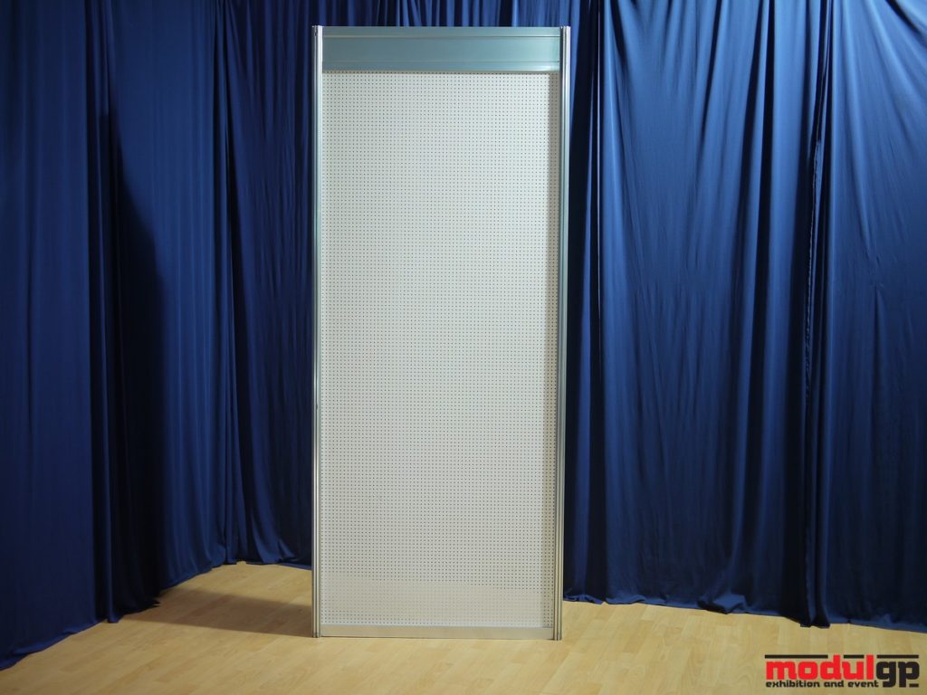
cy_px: 348
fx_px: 1071
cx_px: 464
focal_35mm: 40
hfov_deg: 46.8
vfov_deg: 36.0
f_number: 1.7
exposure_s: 1/40
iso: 100
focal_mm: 20
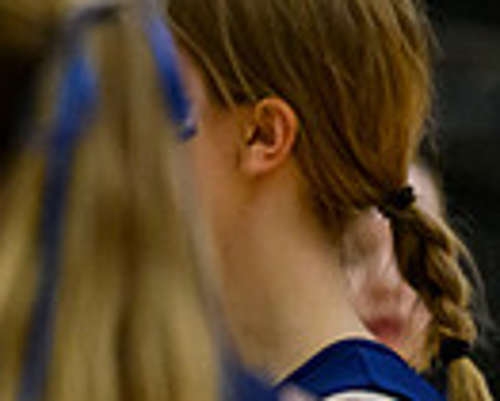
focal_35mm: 1029
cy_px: 282
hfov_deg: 1.9
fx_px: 15239
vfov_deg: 1.5
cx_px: -846
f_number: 2.8
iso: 6400
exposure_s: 1/1000
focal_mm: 200
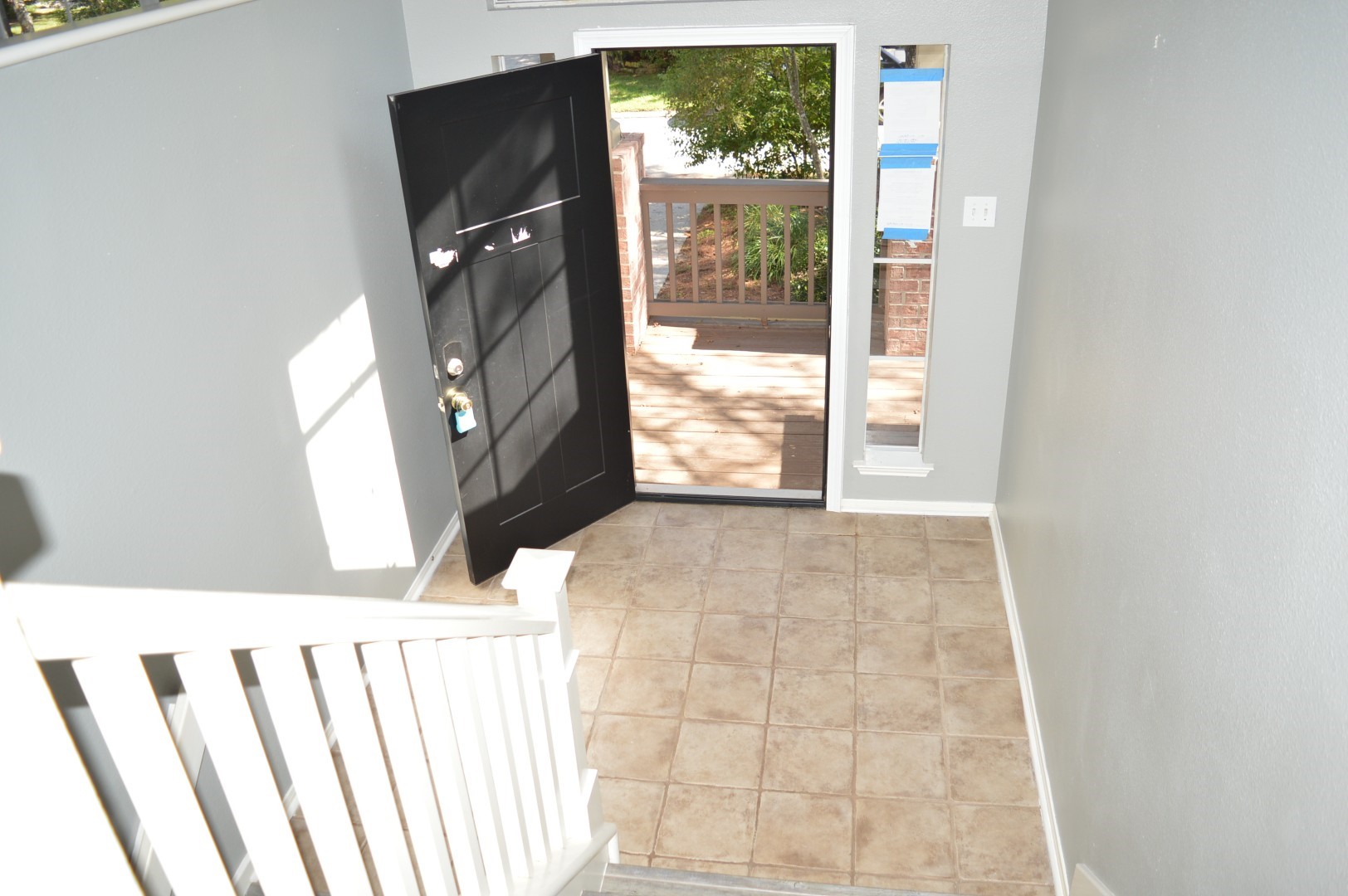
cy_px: 448
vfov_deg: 47.9
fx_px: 1010
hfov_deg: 67.4
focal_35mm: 27
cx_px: 674
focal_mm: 18
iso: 200
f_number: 3.5
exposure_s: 1/200
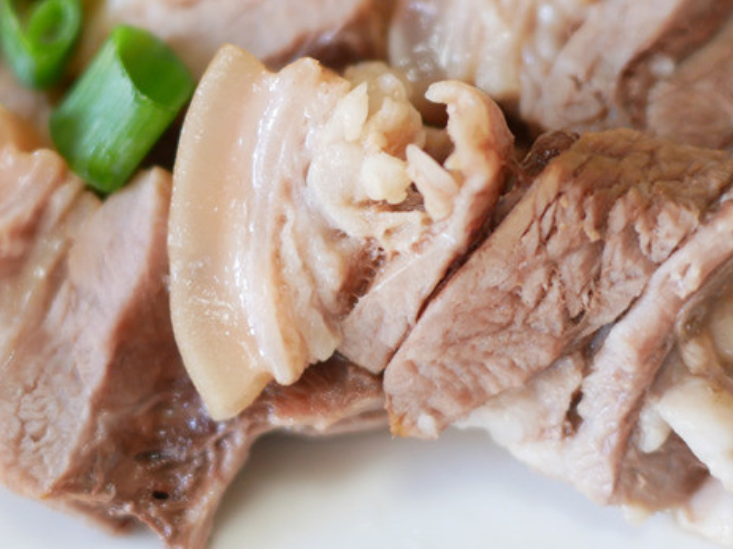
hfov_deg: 29.8
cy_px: 171
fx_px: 1376
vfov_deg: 22.4
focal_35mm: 65
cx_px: 316
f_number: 1.7
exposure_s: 1/60
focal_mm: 15
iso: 250
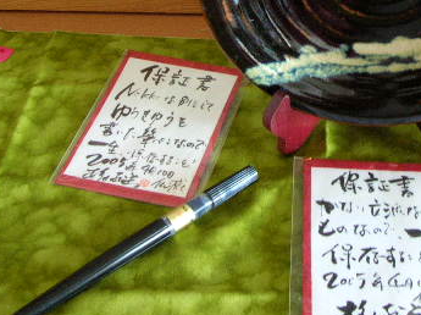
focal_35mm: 65
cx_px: 320
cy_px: 59
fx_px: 790
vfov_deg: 22.2
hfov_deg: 29.3
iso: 187
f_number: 2.8
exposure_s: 1/5.7
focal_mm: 5.8
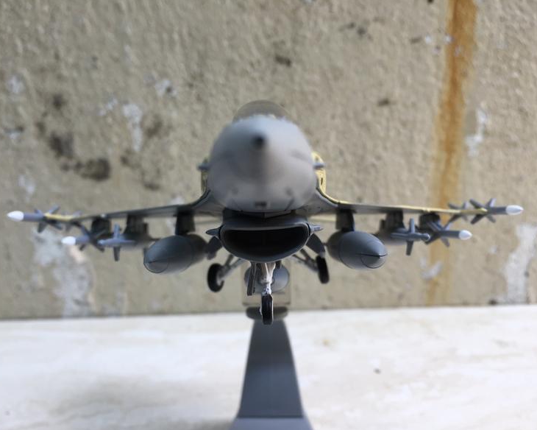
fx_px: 493
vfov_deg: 47.1
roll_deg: -0.6
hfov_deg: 57.2
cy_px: 219
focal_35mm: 31
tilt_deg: -13.5
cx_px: 261
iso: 40
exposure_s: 1/100
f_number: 2.2
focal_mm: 4.15
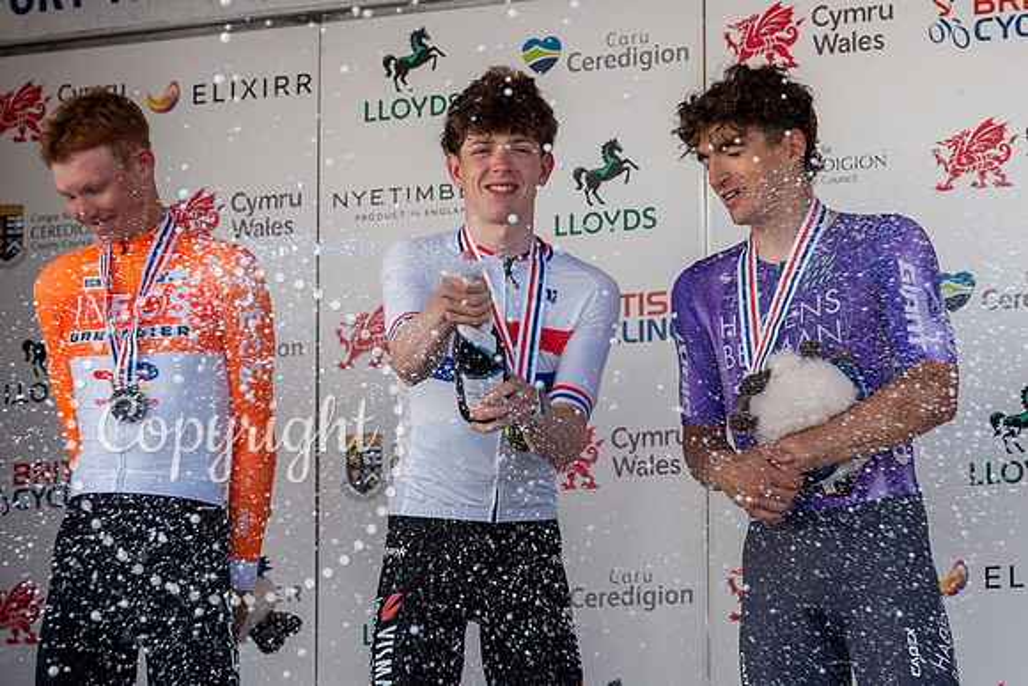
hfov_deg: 18.0
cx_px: 440
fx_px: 3243
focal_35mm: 114
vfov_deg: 12.0
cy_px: 503
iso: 125
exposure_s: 1/1250
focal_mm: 54
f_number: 2.8
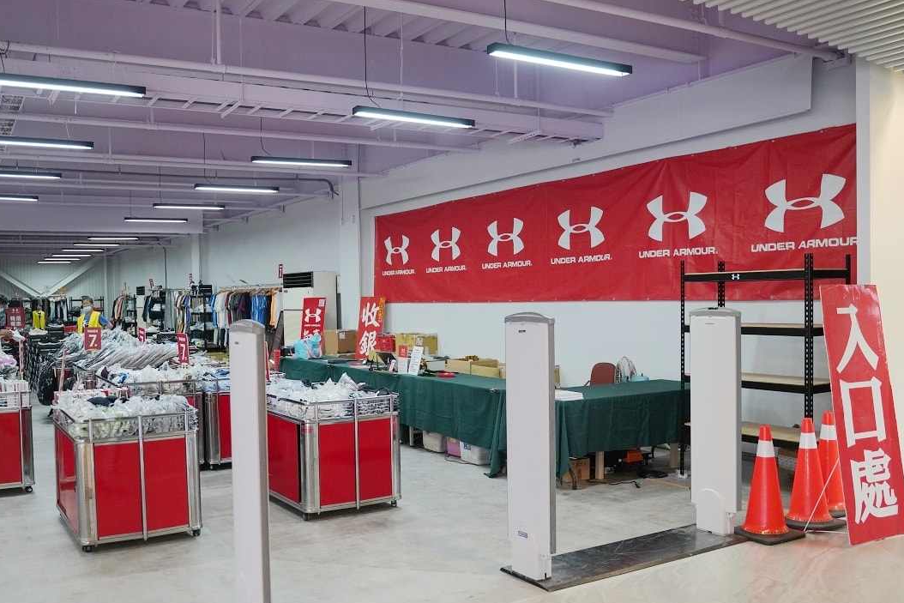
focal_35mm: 33
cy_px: 328
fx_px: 829
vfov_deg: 39.9
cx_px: 423
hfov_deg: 57.2
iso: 2000
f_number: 2.8
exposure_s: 1/160
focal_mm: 29
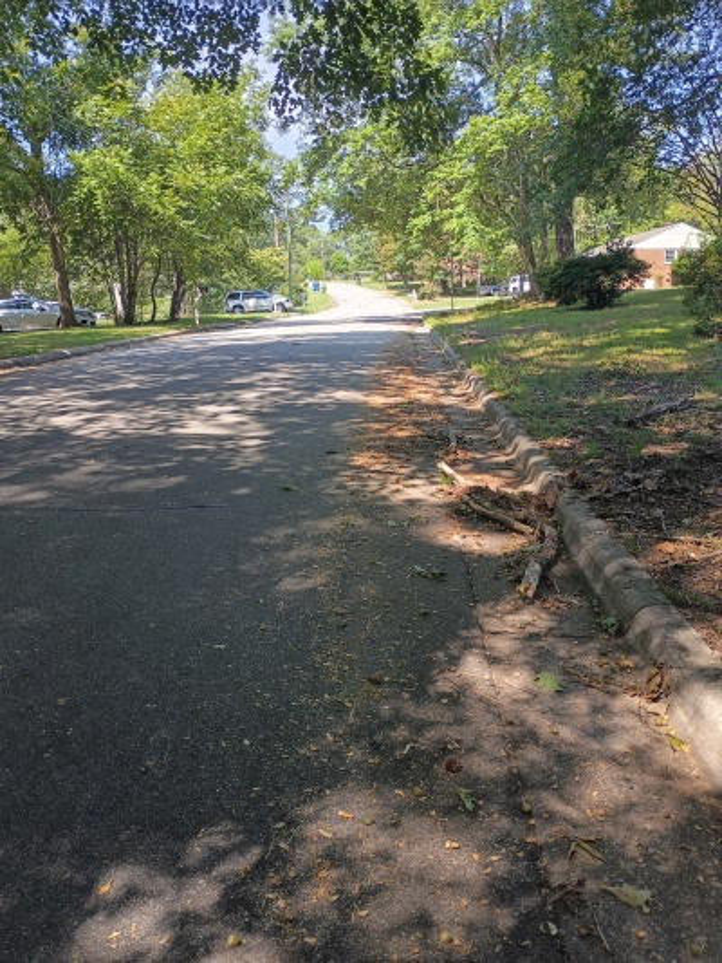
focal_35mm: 29
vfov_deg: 61.6
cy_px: 482
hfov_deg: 48.2
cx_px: 361
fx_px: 806
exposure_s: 1/169
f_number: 1.8
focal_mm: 4.27
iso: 100
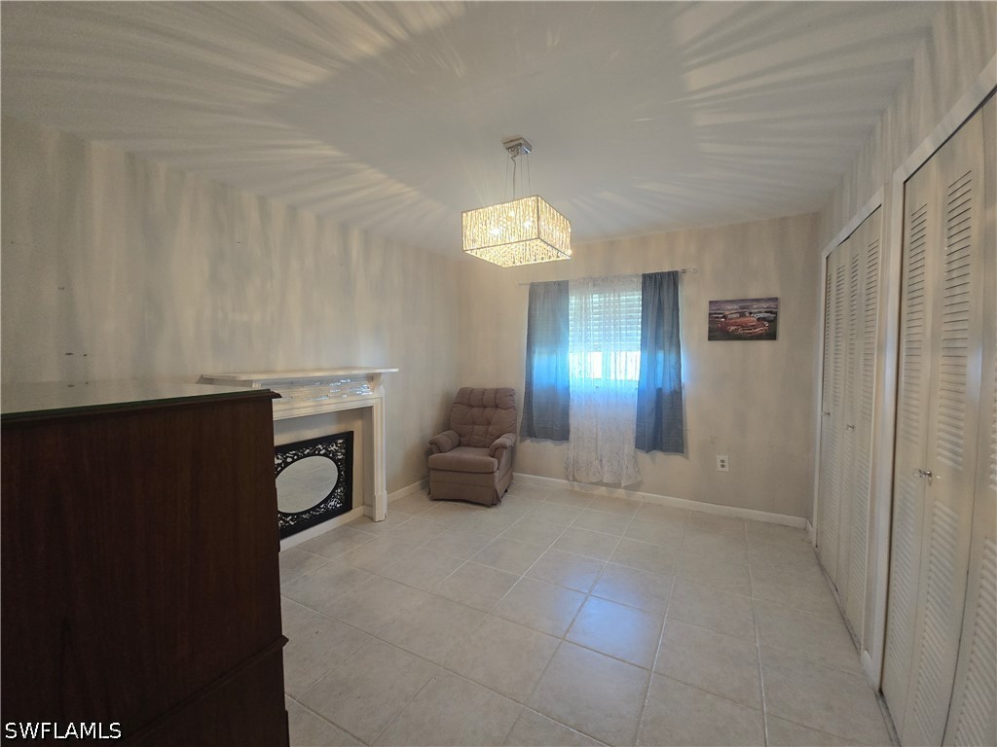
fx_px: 374
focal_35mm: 13
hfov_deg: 106.2
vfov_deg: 89.9
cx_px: 498
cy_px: 374
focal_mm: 2.2
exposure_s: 1/60
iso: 250
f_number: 2.2
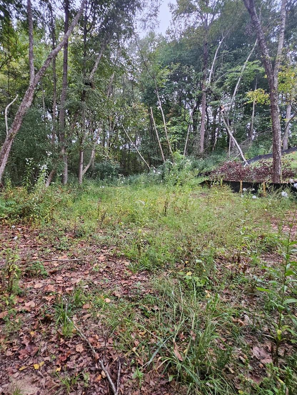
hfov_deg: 71.2
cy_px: 186
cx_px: 126
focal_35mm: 18
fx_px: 206
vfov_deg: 87.7
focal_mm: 1.74
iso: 64
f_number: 2.2
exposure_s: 1/60
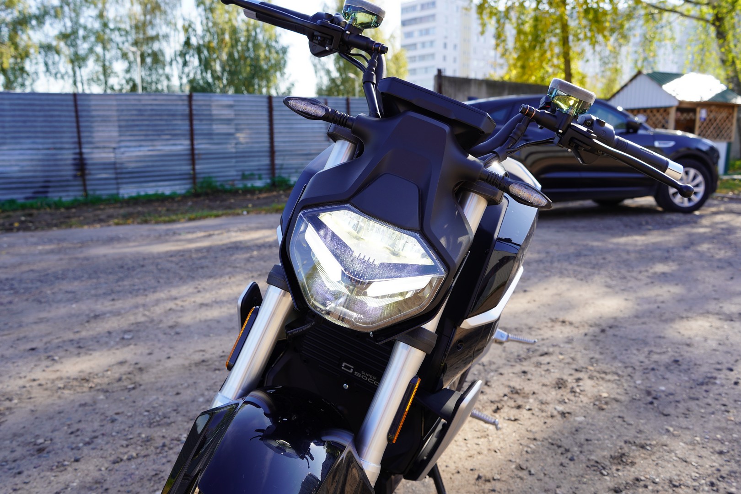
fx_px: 597
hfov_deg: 63.7
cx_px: 370
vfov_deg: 45.0
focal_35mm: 29
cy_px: 247
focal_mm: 29
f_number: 6.3
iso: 100
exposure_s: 1/100
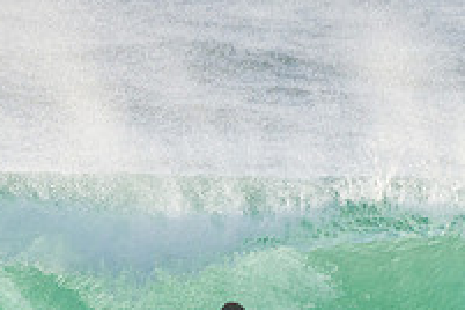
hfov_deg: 1.2
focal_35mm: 1768
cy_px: 350
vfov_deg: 0.8
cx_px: 245
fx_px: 22835
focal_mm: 500
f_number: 5.6
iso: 500
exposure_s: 1/2000
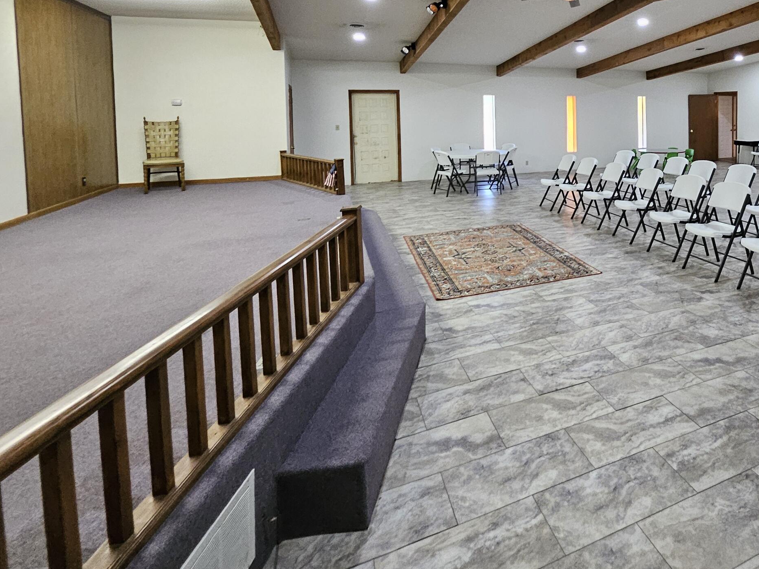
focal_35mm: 21
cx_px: 566
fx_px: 460
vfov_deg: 59.5
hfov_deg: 73.6
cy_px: 131
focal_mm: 1.74
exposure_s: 1/40
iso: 320
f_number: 2.2
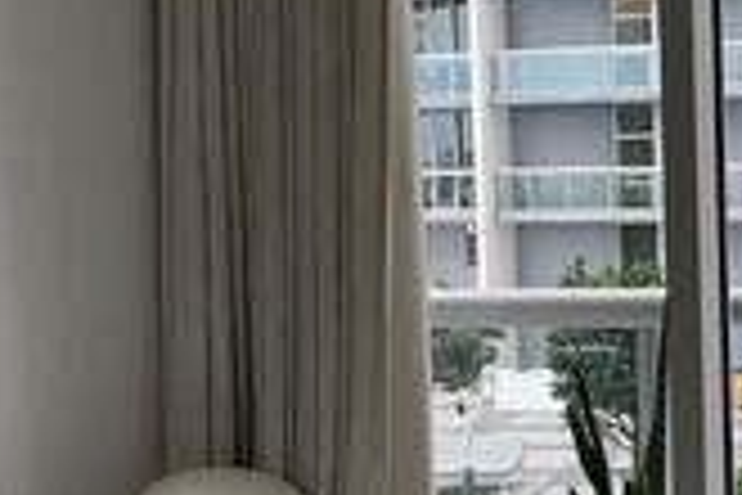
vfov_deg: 12.5
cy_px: 346
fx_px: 2246
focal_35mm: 109
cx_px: 798
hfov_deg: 18.1
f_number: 1.8
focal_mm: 4.25
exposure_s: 1/120
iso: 50
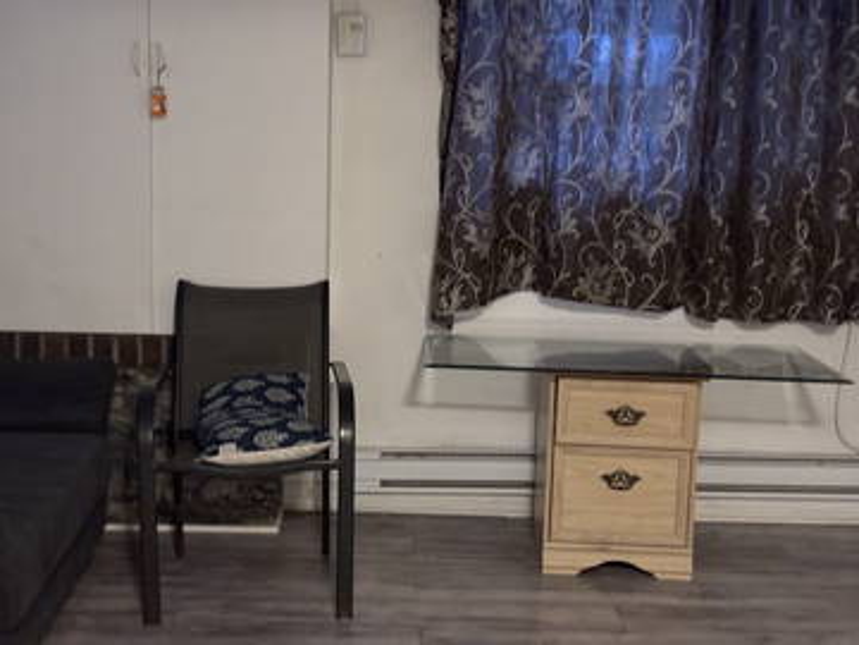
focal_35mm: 52
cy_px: 322
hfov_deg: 36.8
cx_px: 430
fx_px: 1290
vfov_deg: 28.0
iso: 400
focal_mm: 5.96
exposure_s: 1/17
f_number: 1.6
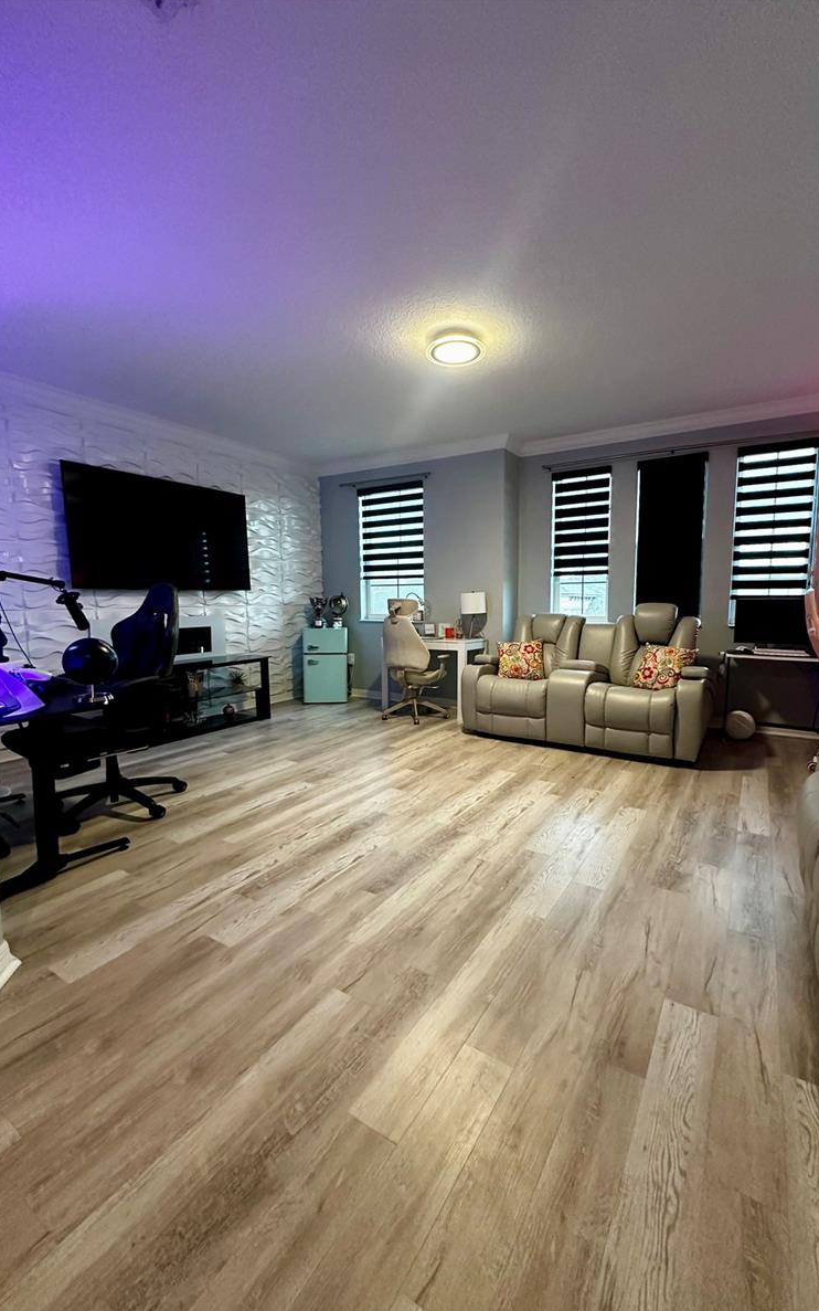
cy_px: 658
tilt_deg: -6.2
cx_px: 438
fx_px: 536
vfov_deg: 101.5
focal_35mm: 15
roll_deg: -0.3
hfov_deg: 74.7
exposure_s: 1/60
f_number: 2.2
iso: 400
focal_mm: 2.22
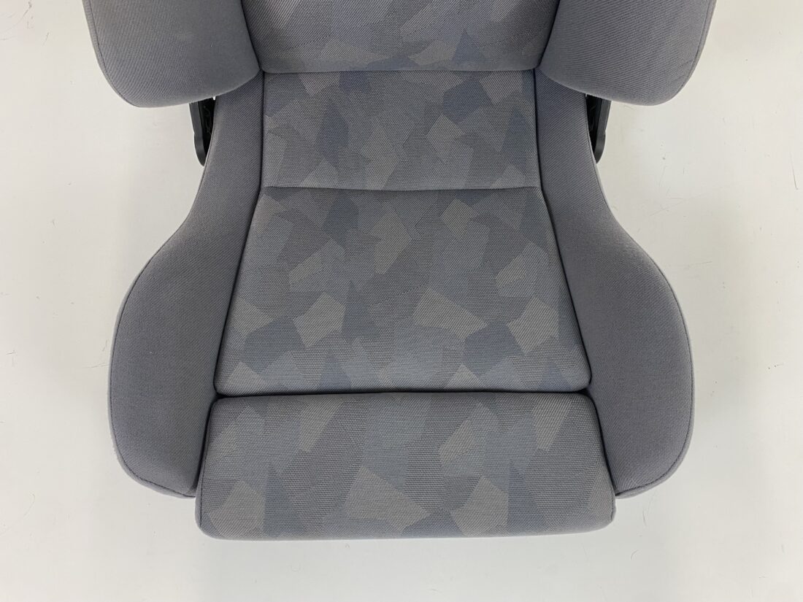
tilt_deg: -77.8
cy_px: 301
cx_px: 402
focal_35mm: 26
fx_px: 603
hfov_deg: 67.3
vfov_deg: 53.1
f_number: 1.8
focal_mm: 4.25
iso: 64
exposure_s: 1/50
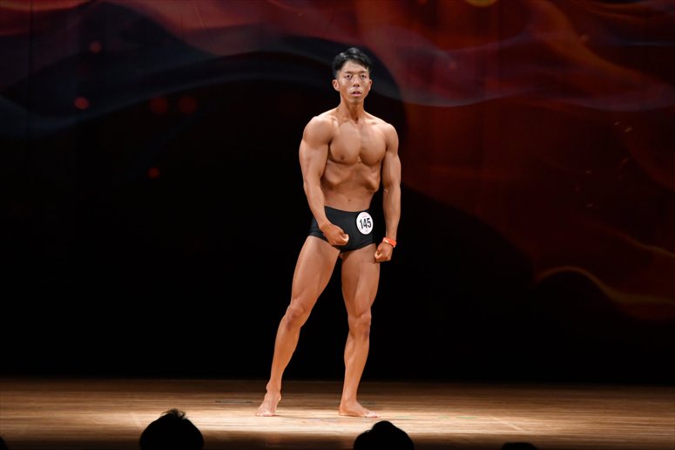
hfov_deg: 8.6
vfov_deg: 5.7
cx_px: 338
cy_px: 225
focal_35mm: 240
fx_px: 4498
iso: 3200
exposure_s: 1/400
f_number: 5.6
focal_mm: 160
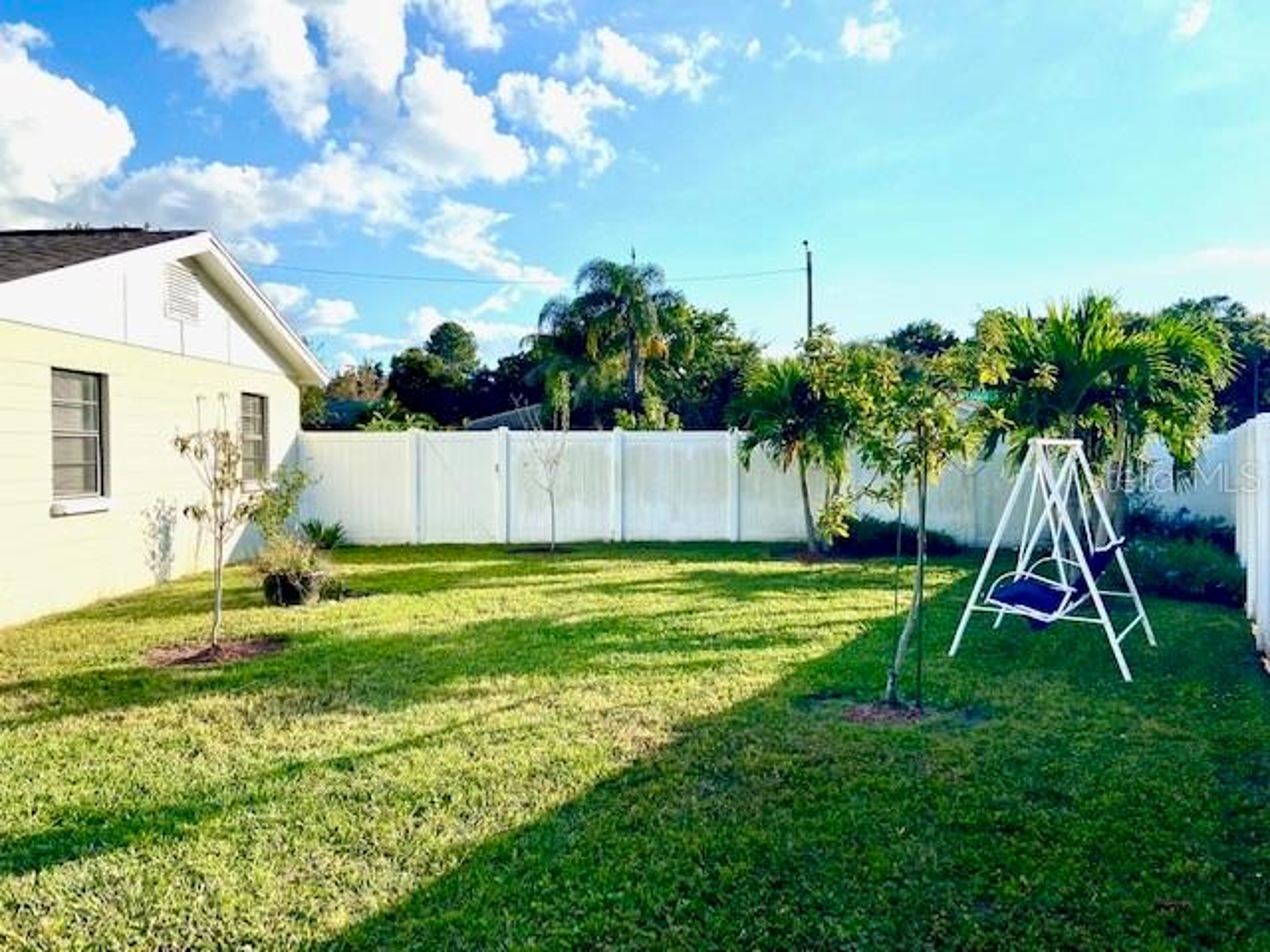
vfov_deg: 53.1
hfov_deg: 67.3
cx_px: 635
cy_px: 476
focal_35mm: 26
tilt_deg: -1.8
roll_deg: +0.5
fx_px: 954
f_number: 1.8
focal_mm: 4.25
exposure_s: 1/2967
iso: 32
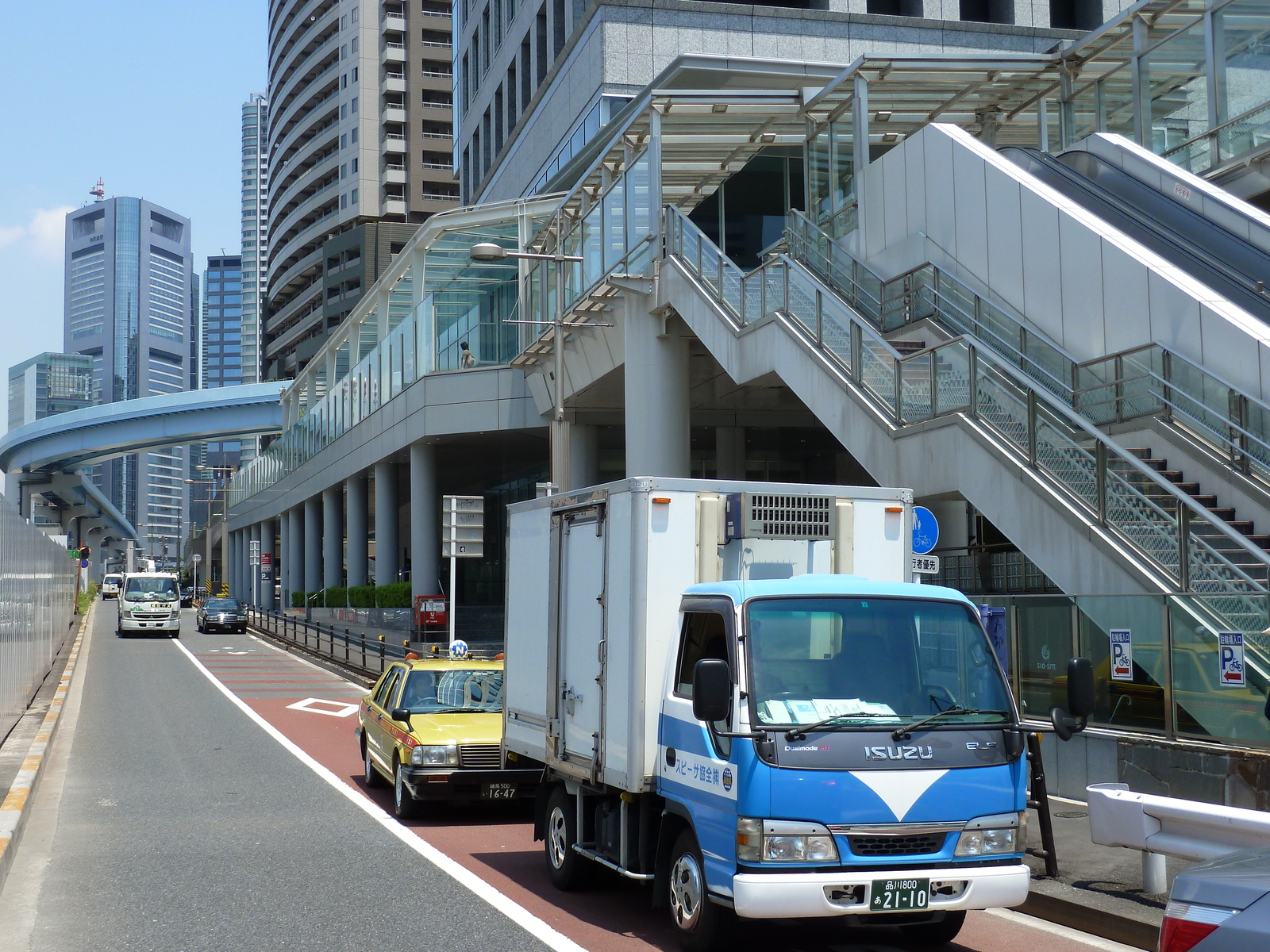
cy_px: 476
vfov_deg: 32.9
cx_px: 635
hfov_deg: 42.9
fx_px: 1614
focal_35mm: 44
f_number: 4
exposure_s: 1/400
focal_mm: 7.3
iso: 80
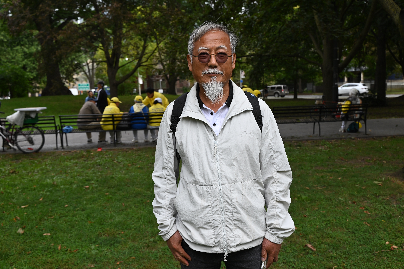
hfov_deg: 53.1
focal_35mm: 36
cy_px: 134
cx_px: 202
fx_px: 404
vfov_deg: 36.9
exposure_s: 1/250
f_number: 5.6
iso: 200
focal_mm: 36
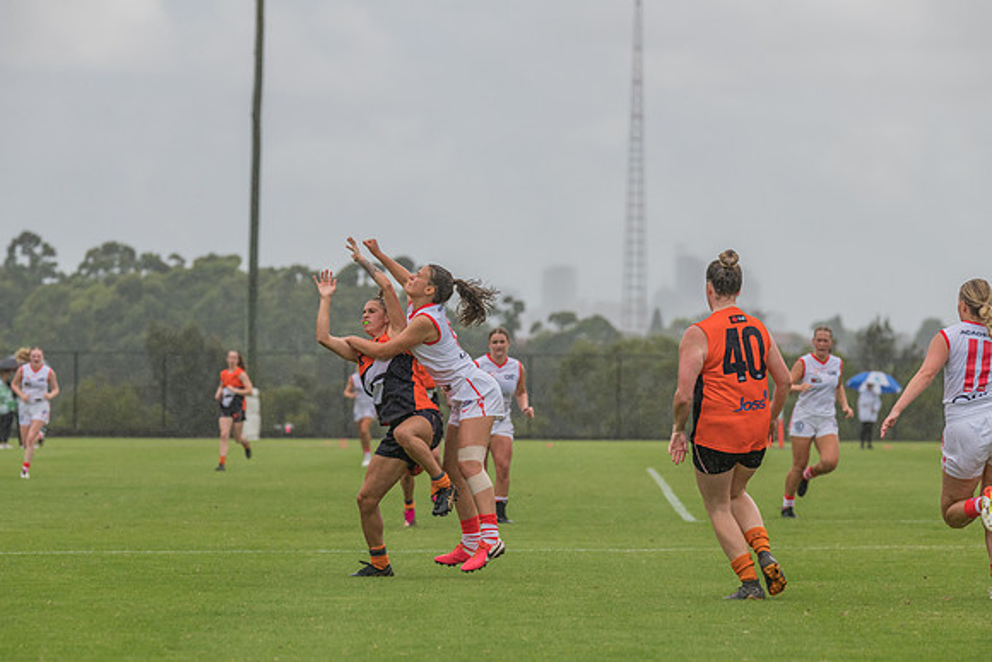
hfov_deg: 7.2
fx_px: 7843
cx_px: 481
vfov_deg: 4.8
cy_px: 330
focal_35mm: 285
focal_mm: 270
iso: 800
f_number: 8
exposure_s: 1/1600
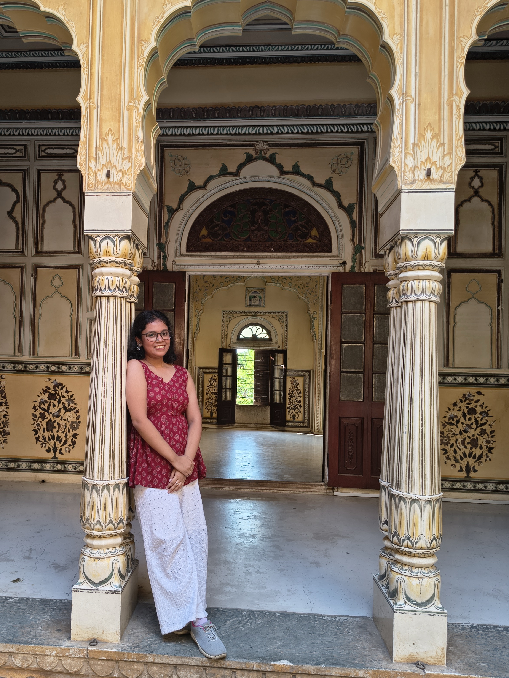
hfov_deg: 46.4
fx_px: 588
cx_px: 195
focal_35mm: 30
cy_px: 358
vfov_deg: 59.9
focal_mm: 5.56
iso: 225
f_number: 1.8
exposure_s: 1/100
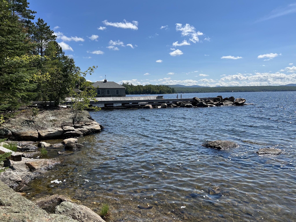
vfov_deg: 53.1
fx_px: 222
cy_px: 111
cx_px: 148
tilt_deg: -5.9
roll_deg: +0.5
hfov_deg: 67.3
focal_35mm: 26
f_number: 1.5
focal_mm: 5.7
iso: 50
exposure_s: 1/6211
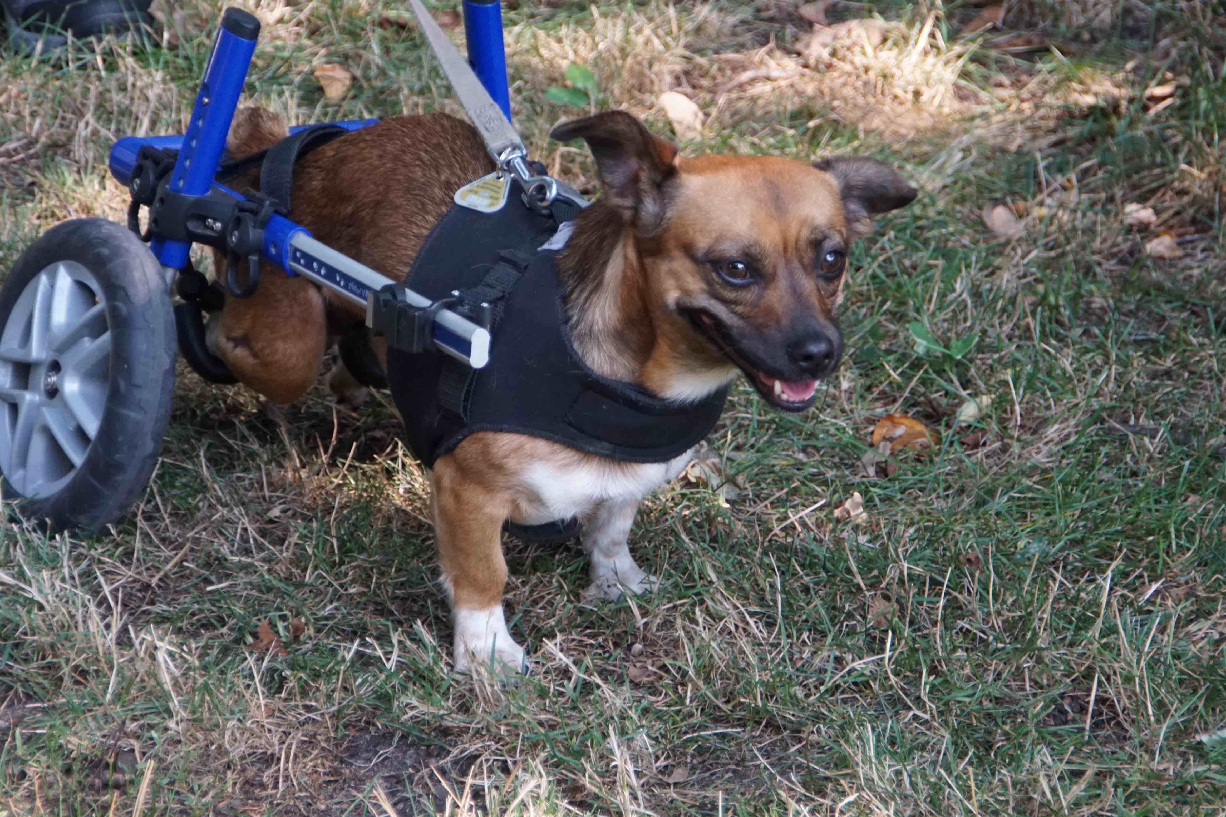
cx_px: 619
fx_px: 7900
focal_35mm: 232
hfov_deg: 8.9
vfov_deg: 5.9
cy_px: 386
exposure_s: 1/200
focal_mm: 120
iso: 1000
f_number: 5.6
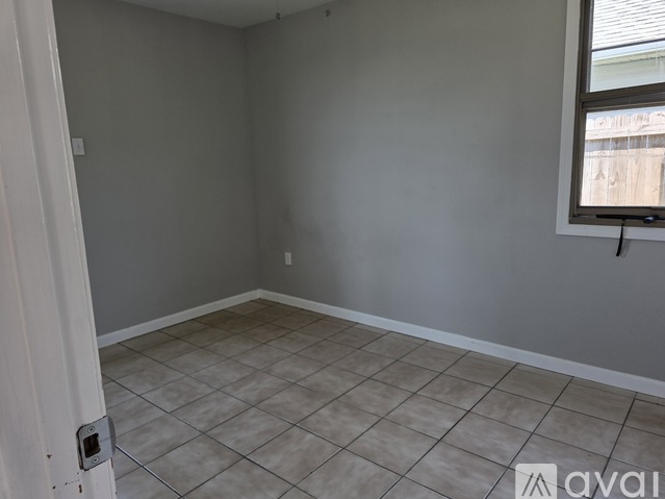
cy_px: 245
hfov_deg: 71.6
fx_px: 461
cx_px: 337
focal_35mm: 24
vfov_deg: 56.8
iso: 64
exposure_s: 1/180
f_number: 1.7
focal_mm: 6.3
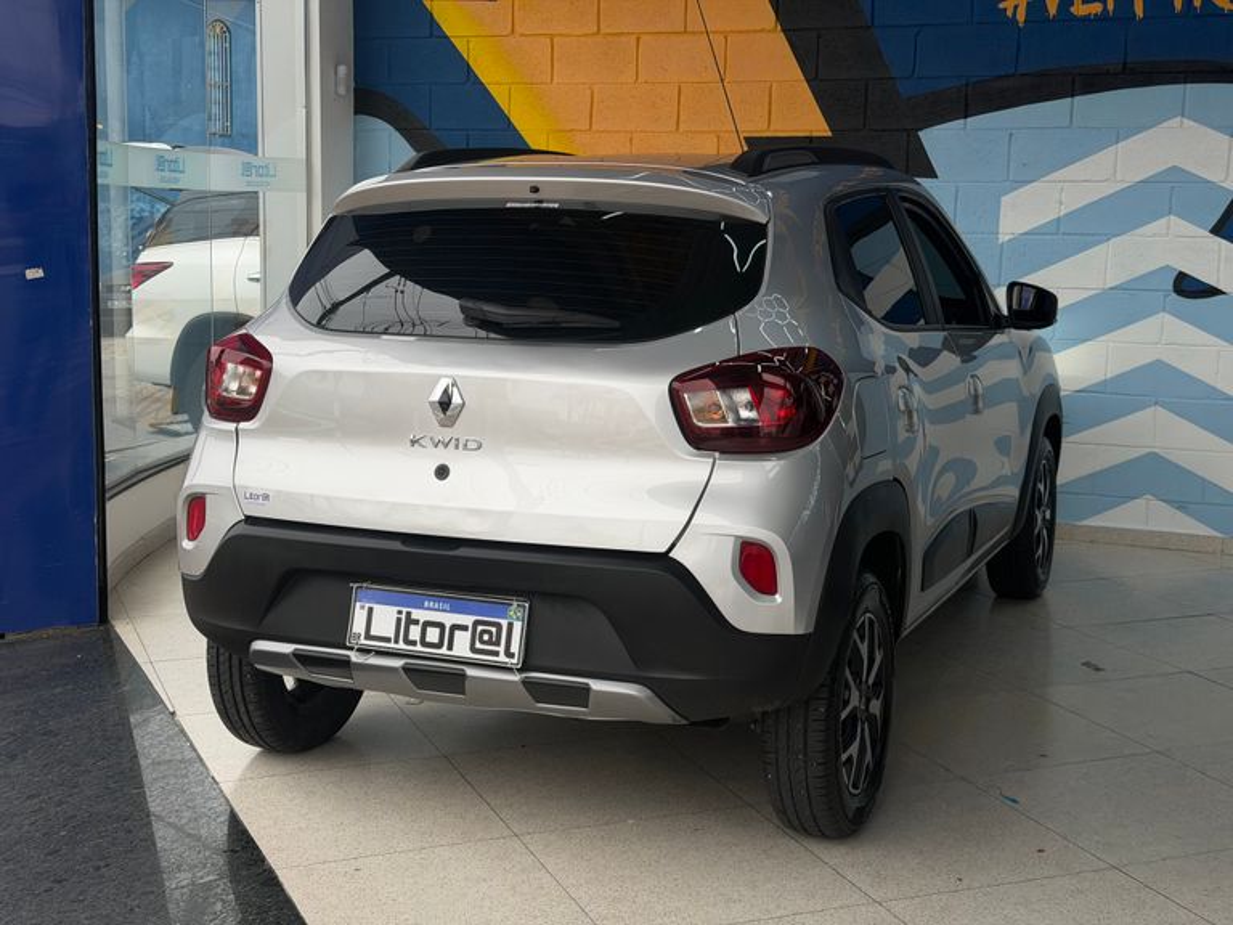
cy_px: 462
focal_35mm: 48
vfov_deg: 30.3
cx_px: 616
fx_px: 1710
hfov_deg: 39.7
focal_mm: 6.76
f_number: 1.78
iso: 64
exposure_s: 1/657
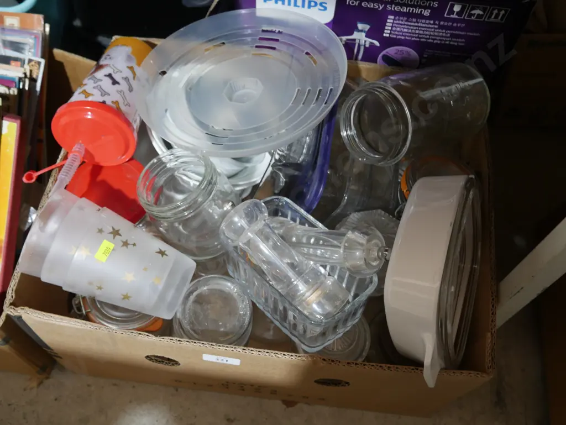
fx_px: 556
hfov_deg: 53.9
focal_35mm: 34
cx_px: 283
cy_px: 212
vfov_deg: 41.8
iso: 1000
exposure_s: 1/60
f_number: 4
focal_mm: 17
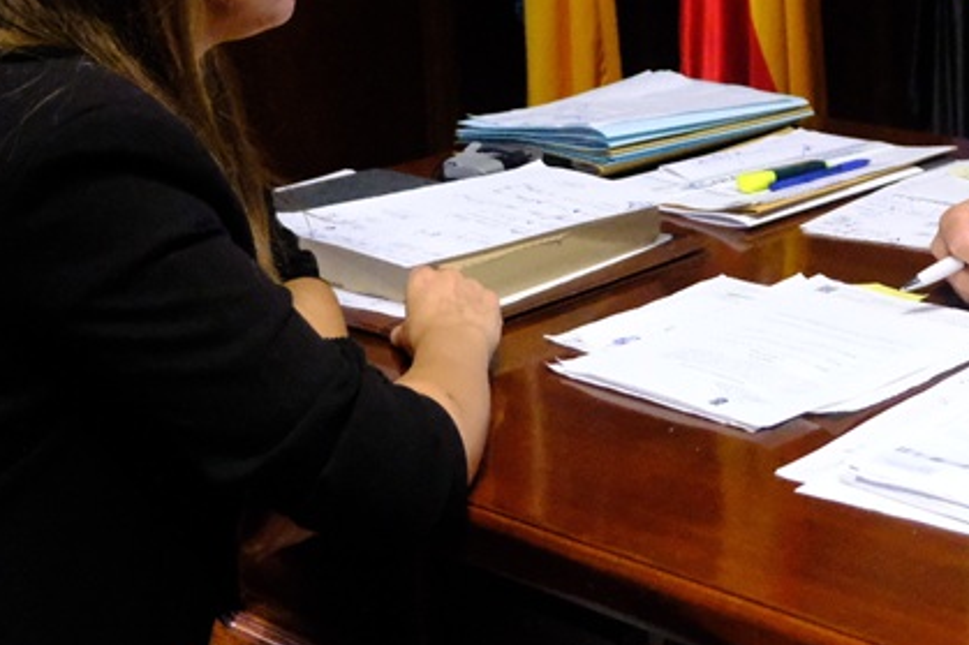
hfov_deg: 27.0
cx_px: 735
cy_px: 7
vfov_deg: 18.0
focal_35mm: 74
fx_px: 1991
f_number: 3.2
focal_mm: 20.5
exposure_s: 1/1250
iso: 12800
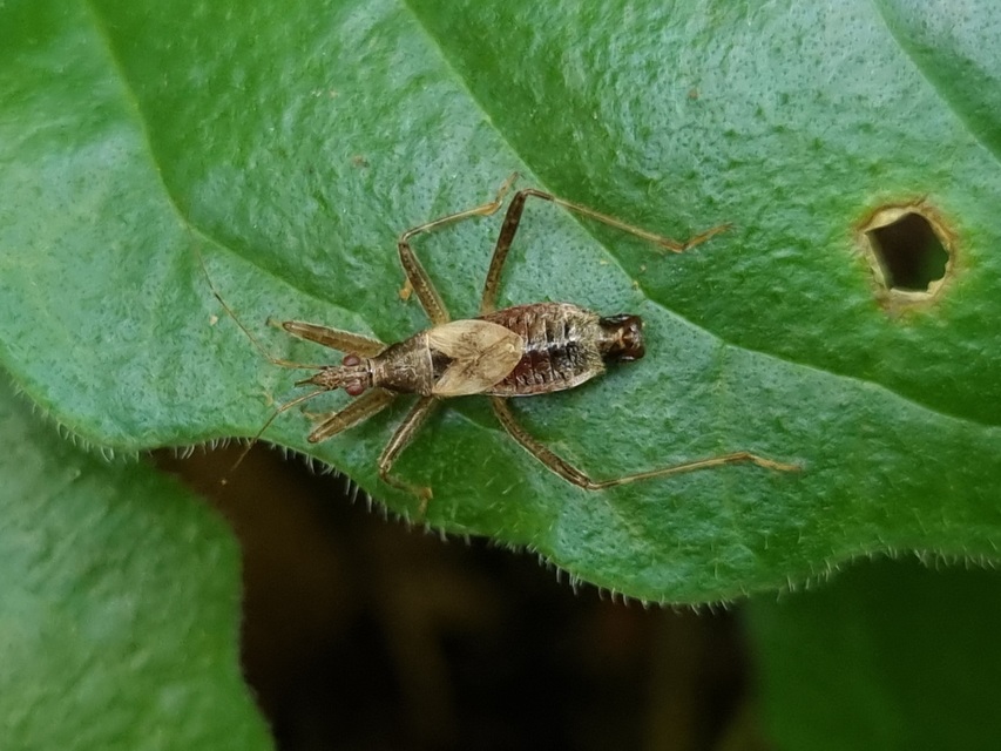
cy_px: 376
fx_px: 752
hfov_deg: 67.3
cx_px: 500
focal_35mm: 26
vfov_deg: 53.1
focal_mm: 5.4
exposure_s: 1/50
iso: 320
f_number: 1.8
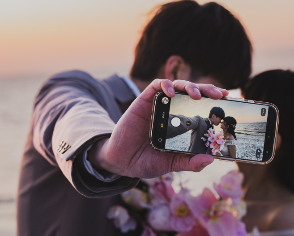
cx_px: 156
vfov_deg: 14.7
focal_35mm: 105
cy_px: 119
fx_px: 914
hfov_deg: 18.3
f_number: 5.6
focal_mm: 92
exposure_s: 1/200
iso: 800
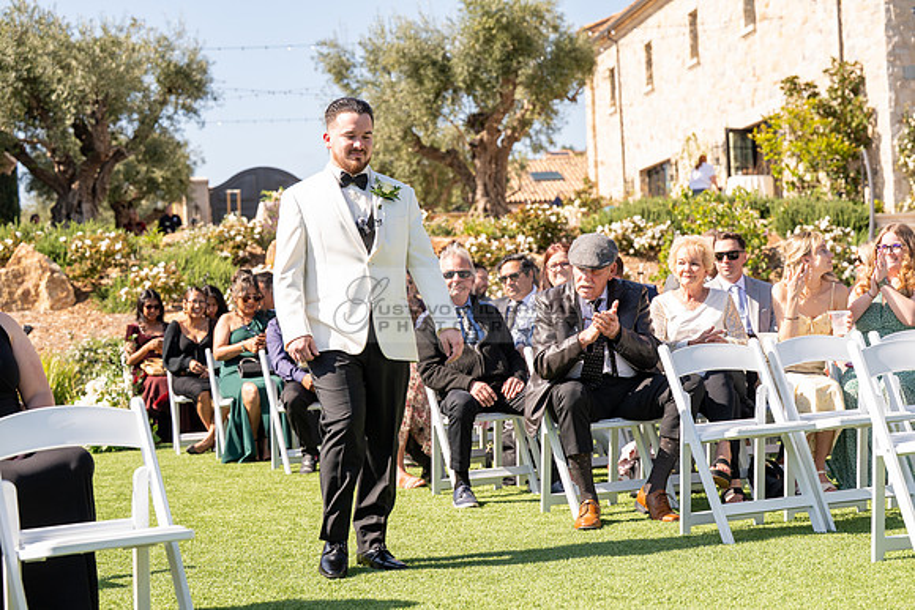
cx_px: 458
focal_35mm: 70
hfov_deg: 28.8
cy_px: 305
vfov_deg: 19.5
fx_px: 1779
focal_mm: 70
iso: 200
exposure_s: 1/800
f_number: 4.5
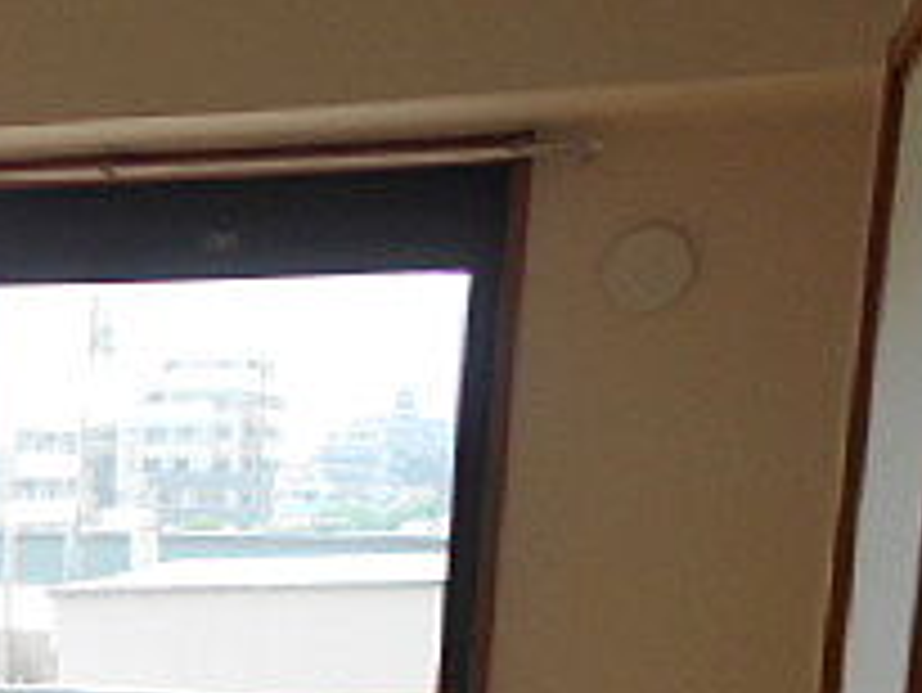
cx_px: -333
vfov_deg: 16.9
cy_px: 958
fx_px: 2159
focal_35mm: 81
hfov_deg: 21.4
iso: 80
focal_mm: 4.6
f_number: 3.2
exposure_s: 1/125
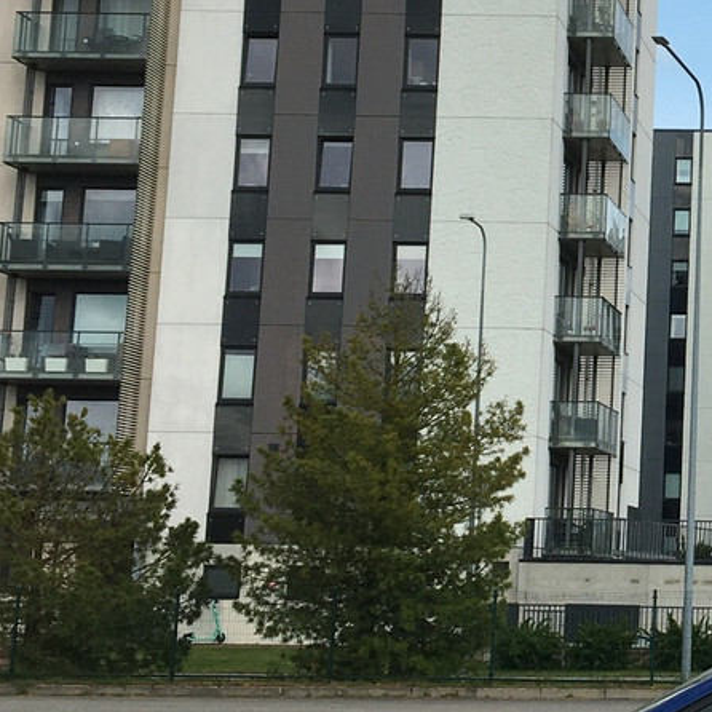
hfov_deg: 17.9
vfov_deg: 18.8
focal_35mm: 92
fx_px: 2141
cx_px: 867
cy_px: 216
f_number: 2.2
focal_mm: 4.15
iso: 25
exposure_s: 1/1637
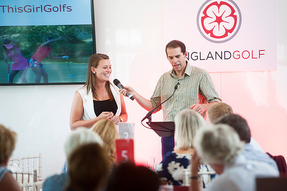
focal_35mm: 200
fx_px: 1593
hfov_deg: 10.3
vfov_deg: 6.9
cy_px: 96
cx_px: 144
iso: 800
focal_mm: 200
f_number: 4
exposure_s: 1/125
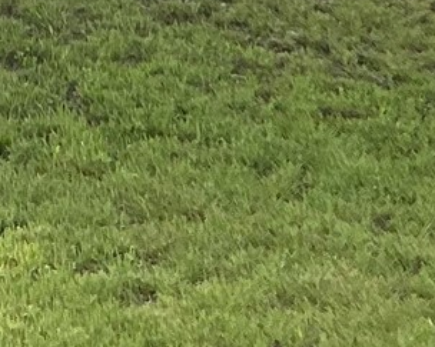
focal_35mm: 179
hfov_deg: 10.7
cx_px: 13
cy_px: -496
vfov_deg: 8.0
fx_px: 2304
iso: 25
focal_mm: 3
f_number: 1.8
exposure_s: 1/534
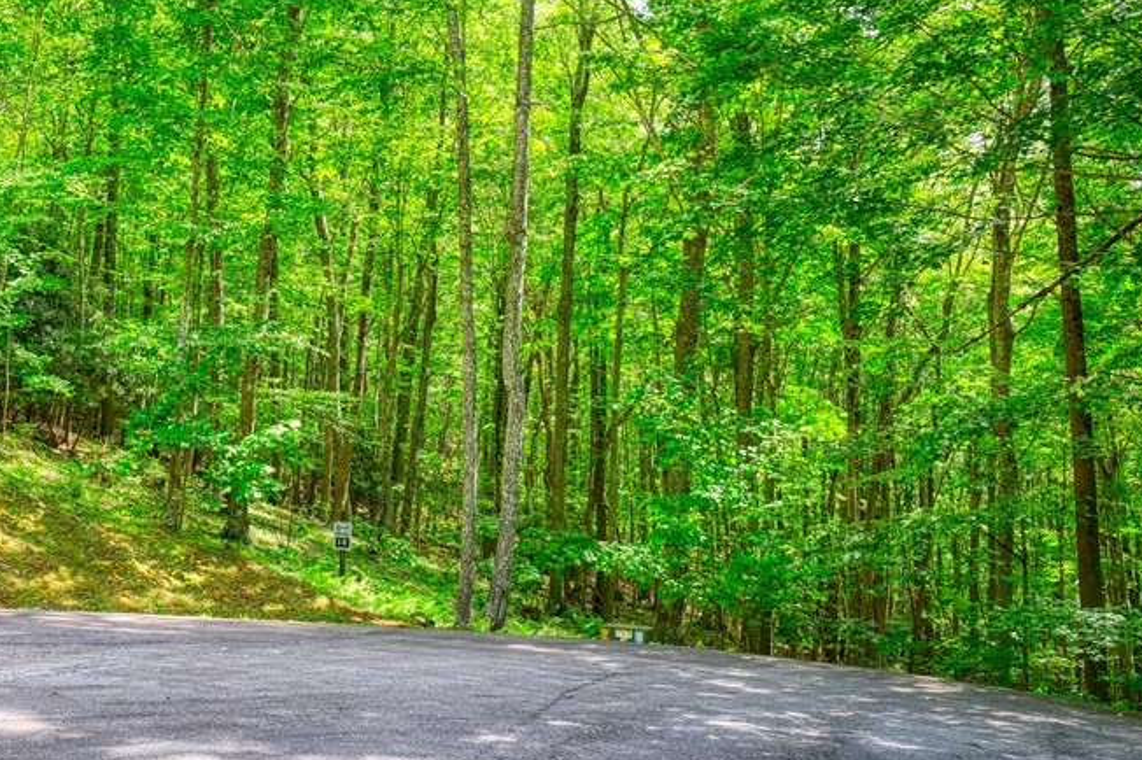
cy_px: 280
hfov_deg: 42.1
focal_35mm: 45
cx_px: 268
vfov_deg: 29.7
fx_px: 1427
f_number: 5.6
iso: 320
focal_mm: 18
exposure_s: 1/420
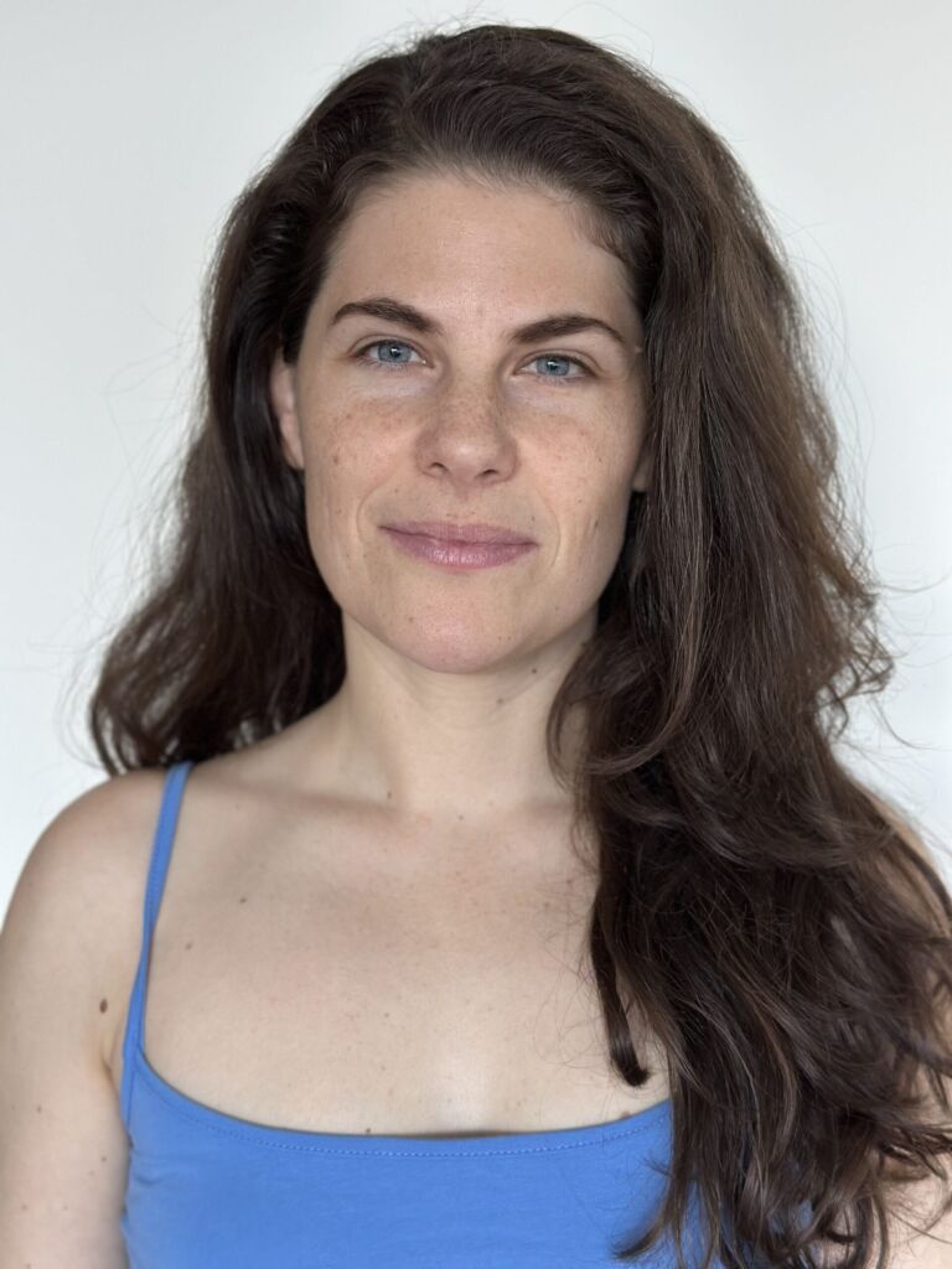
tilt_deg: -2.8
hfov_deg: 30.3
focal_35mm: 48
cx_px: 476
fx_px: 1760
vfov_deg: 39.7
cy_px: 634
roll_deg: +0.1
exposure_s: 1/60
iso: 250
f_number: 1.78
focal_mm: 6.86
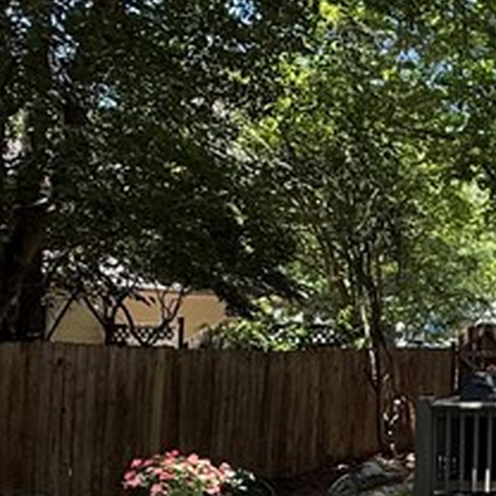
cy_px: 250
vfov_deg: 28.2
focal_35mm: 61
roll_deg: -0.5
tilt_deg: +5.5
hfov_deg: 21.9
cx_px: 796
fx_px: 989
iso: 64
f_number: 2.2
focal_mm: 2.22
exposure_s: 1/393
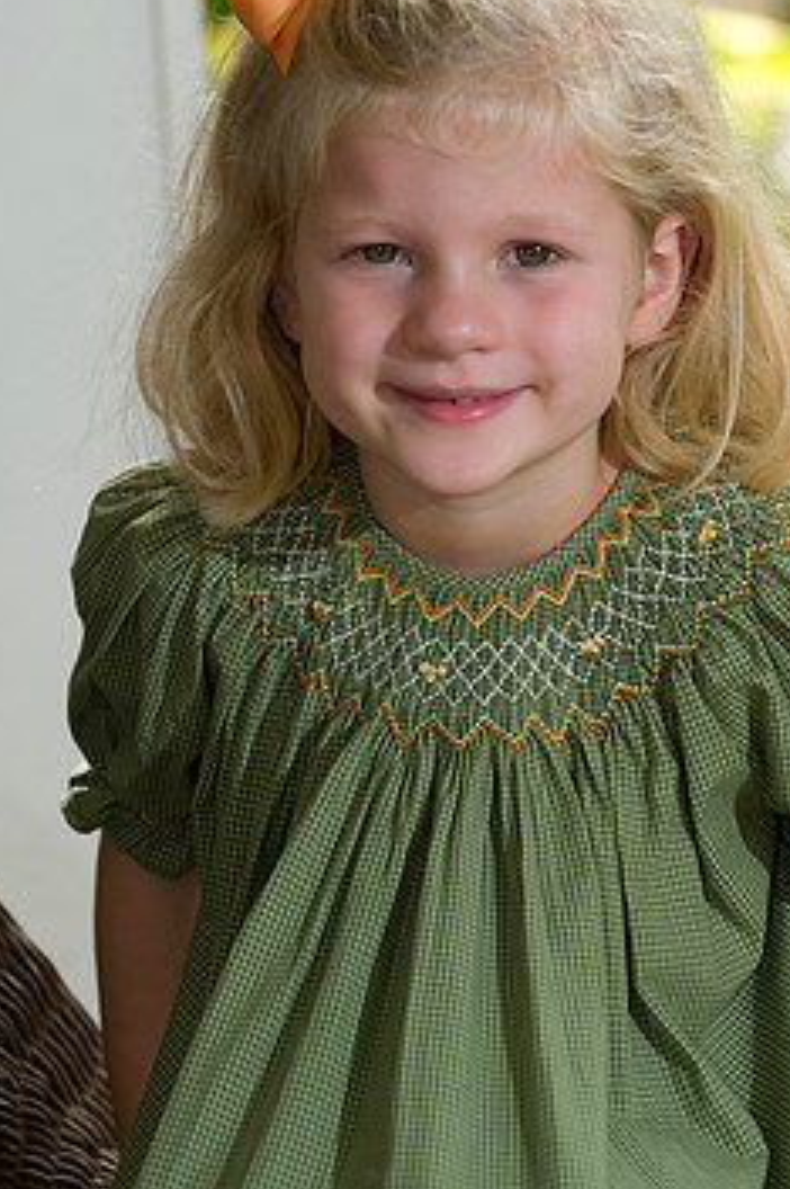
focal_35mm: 160
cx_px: 481
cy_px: 544
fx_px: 5277
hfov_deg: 8.6
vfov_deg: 12.8
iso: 320
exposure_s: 1/160
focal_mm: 125
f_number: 5
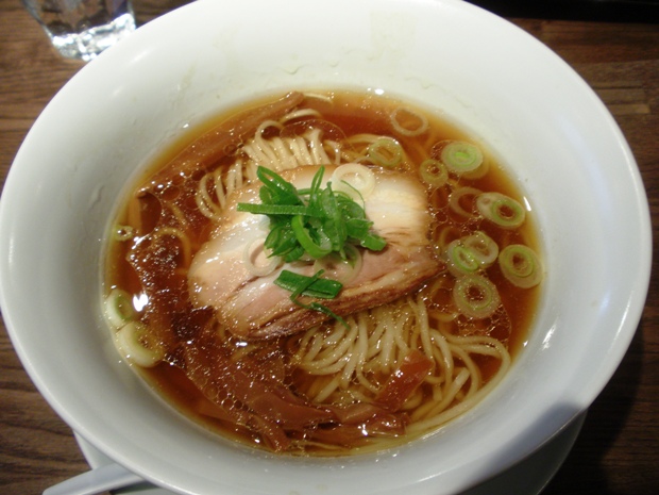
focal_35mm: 37
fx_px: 704
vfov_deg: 38.7
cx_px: 330
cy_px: 248
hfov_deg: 50.1
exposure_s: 1/15
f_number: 3.5
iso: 100
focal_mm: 6.6
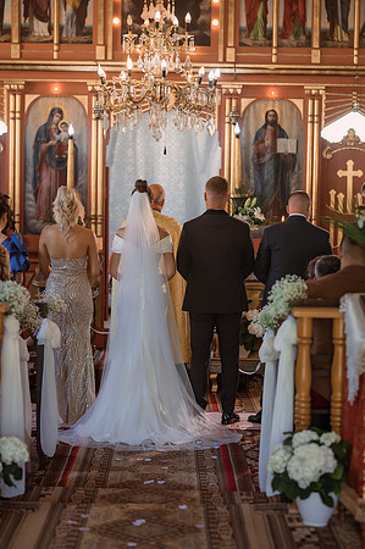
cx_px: 182
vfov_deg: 23.9
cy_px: 274
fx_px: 1296
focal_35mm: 85
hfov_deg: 16.0
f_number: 2.5
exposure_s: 1/160
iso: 1000
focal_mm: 85
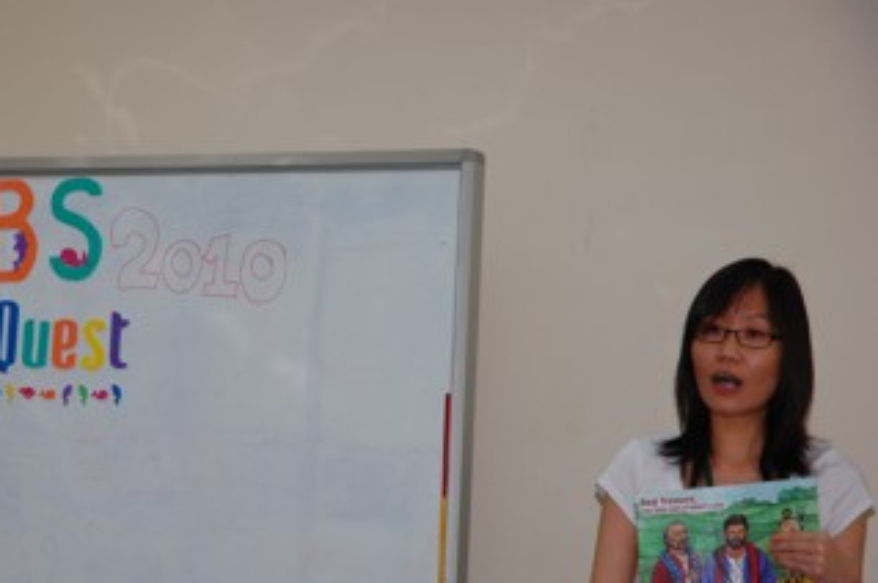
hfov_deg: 13.9
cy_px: 370
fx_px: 3606
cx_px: 261
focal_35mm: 148
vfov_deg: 9.2
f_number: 4.5
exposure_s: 1/60
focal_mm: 70
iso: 200
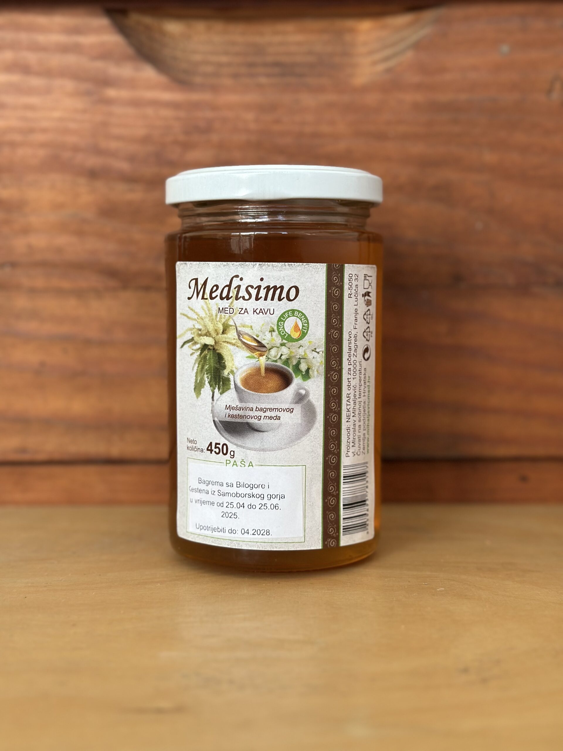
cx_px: 282
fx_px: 1041
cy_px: 376
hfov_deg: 30.3
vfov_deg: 39.7
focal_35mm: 48
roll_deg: -0.4
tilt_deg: -4.3
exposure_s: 1/121
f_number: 1.78
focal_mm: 6.86
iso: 125
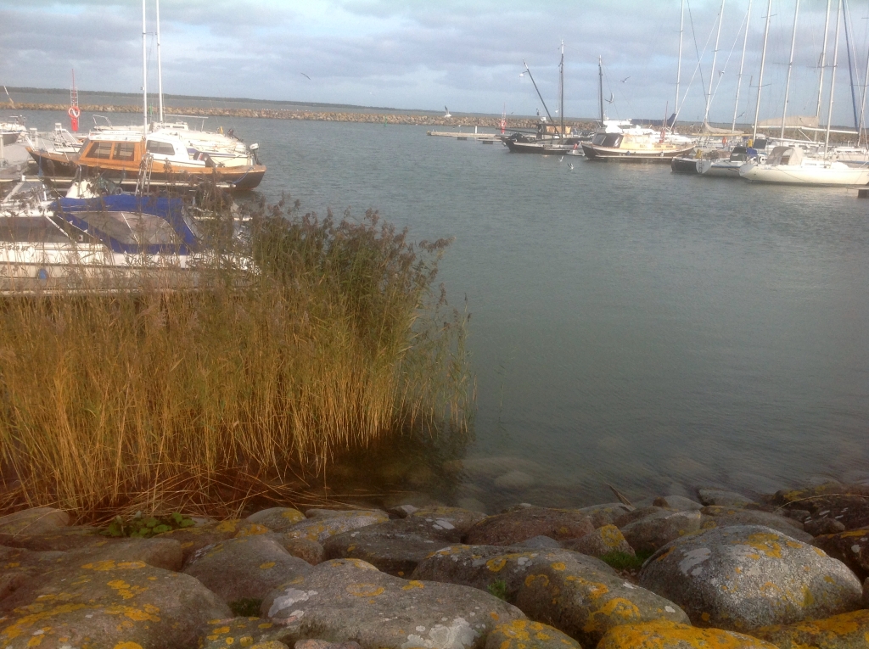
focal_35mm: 35
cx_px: 434
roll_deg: -2.5
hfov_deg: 52.7
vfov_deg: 40.6
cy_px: 324
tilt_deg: -14.1
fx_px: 877
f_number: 2.4
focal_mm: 4.28
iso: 50
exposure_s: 1/817
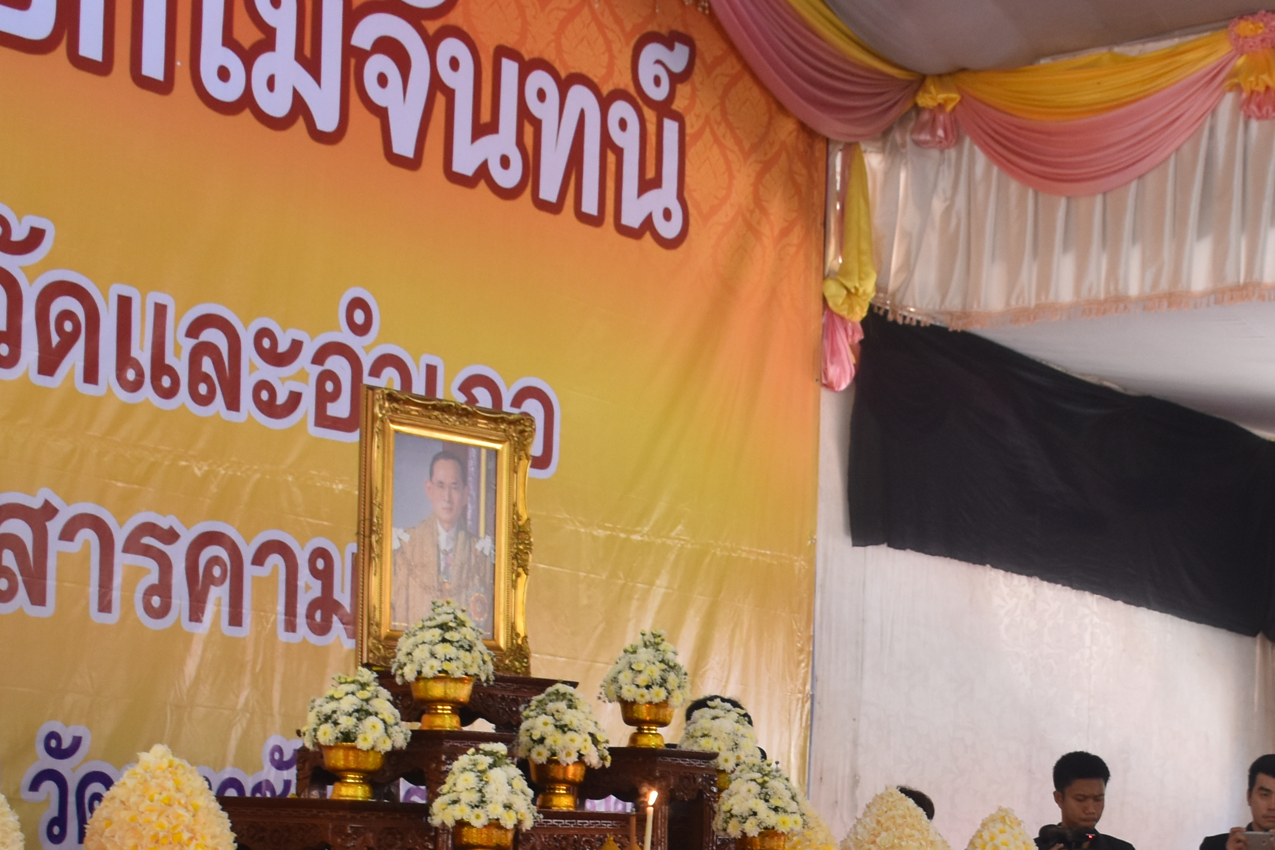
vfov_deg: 18.3
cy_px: 926
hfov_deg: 27.7
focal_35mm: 72
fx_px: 2550
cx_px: 961
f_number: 4
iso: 500
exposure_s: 1/60
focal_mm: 20
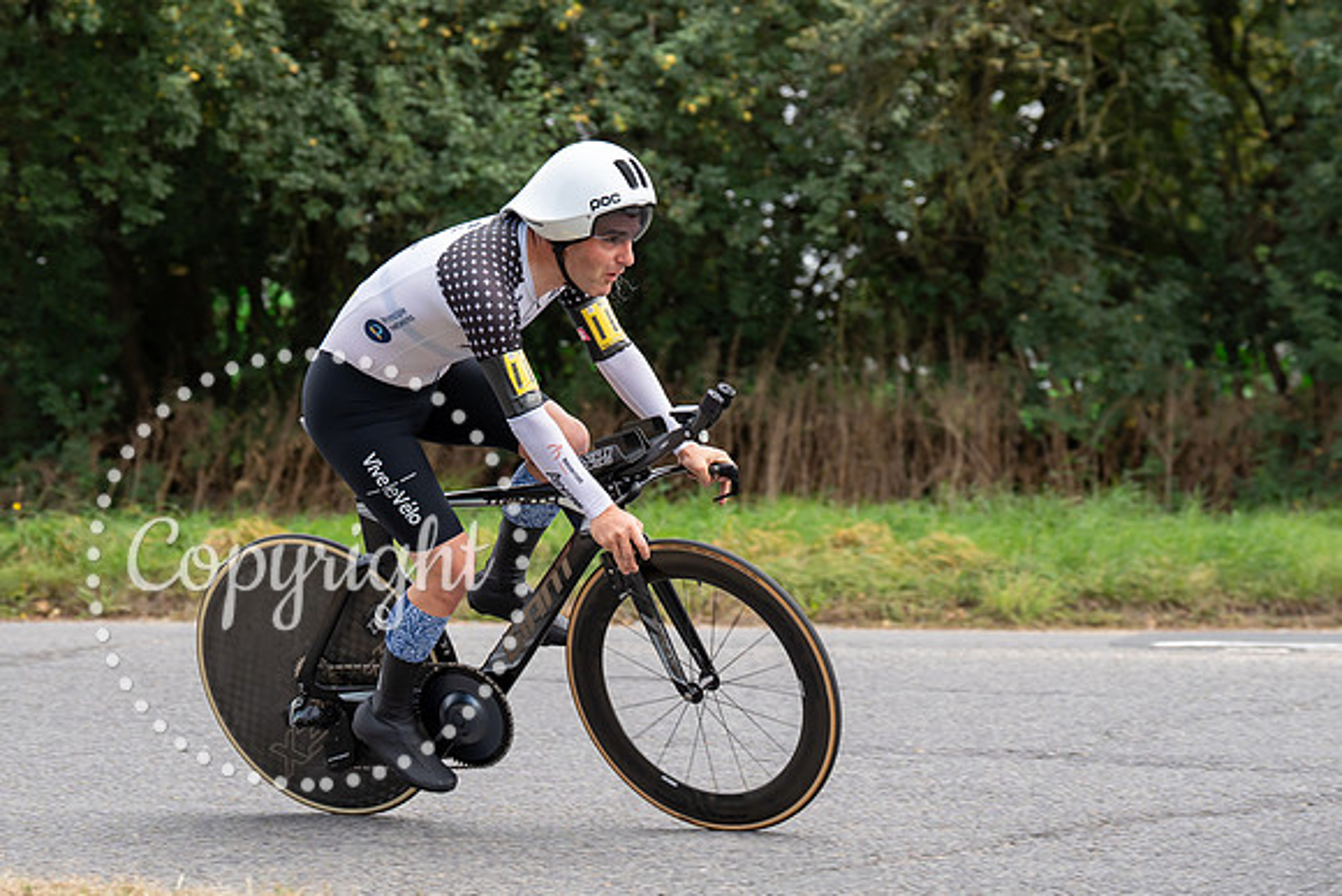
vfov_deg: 12.0
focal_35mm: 115
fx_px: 4273
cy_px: 374
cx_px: 550
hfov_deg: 17.8
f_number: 4
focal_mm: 85
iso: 500
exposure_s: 1/1000
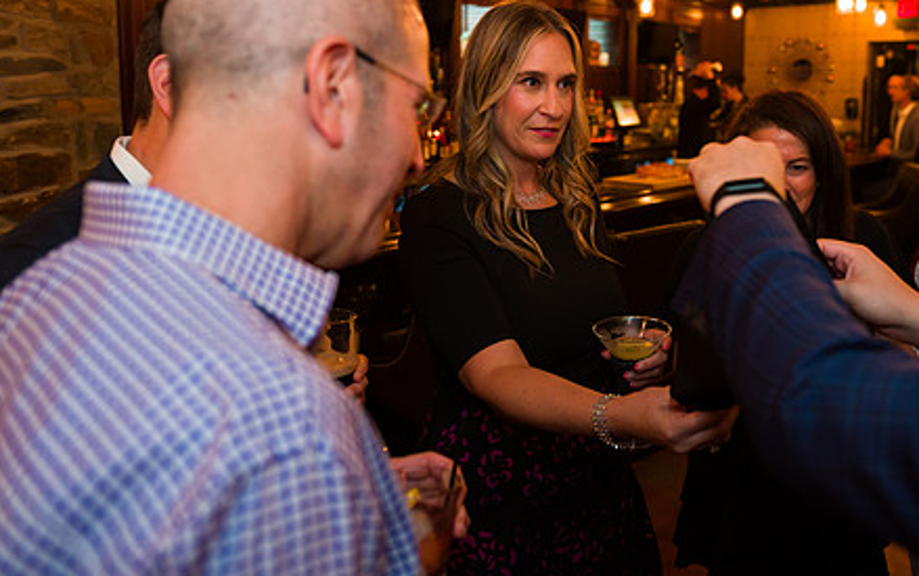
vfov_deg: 37.9
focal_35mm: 33
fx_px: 827
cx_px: 560
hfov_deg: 57.6
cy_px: 188
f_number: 3.2
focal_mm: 24
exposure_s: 1/200
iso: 1600
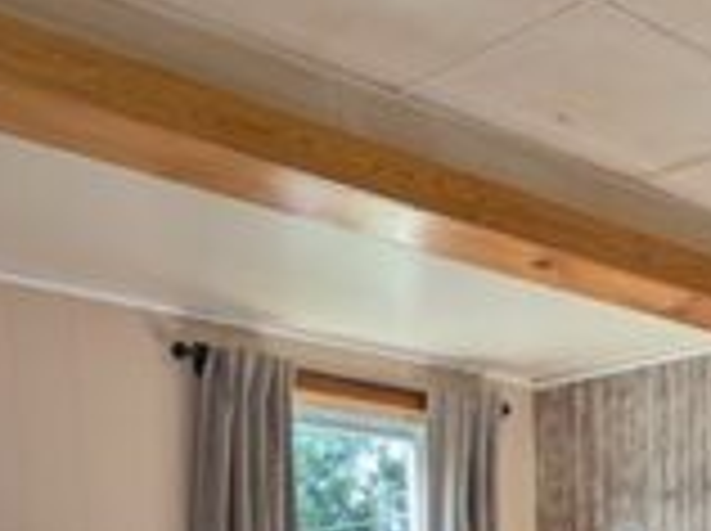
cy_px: 868
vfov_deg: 19.7
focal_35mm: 61
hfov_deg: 30.1
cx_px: 666
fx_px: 1251
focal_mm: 2.02
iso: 54
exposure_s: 1/447
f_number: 1.7
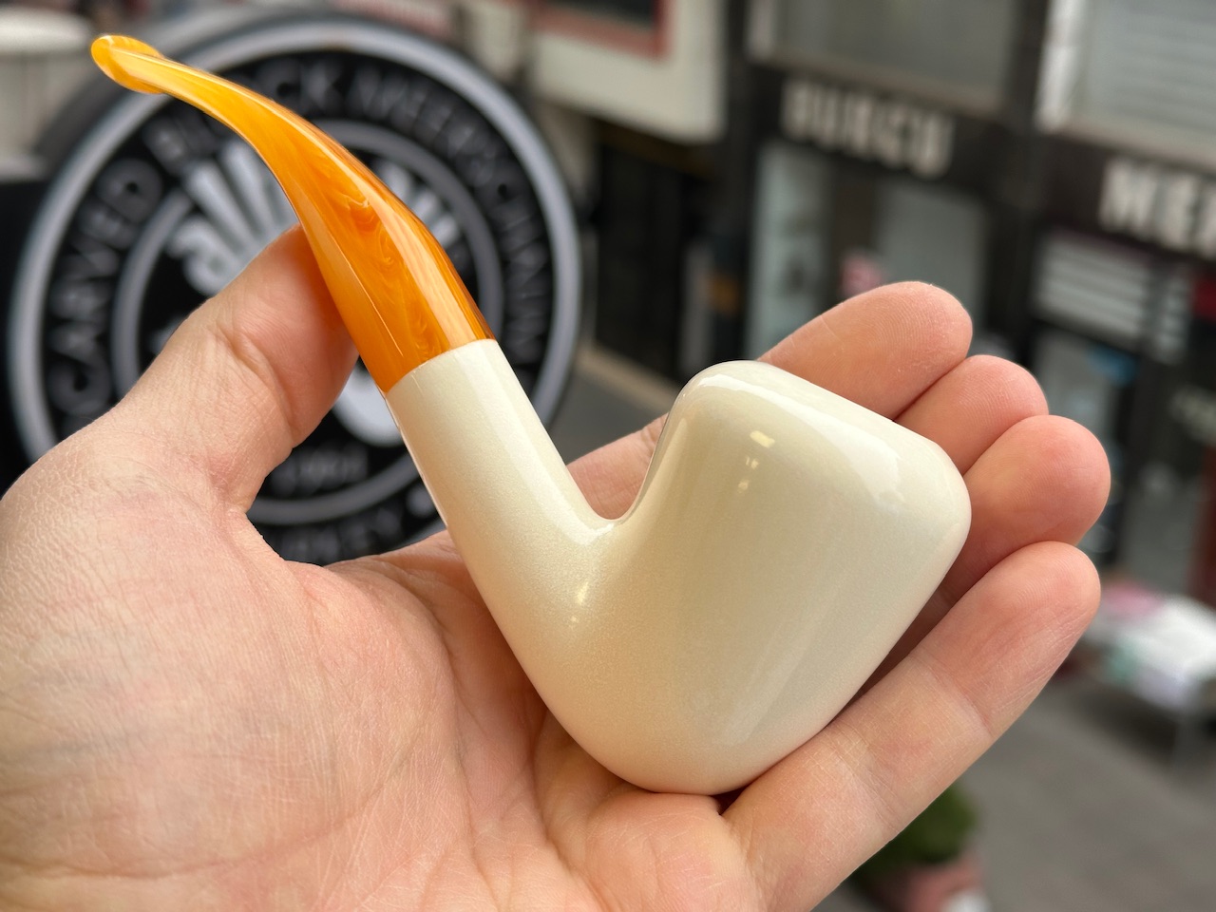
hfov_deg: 39.7
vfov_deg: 30.3
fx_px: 1686
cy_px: 456
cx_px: 608
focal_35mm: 48
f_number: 1.78
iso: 50
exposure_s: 1/159
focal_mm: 6.86
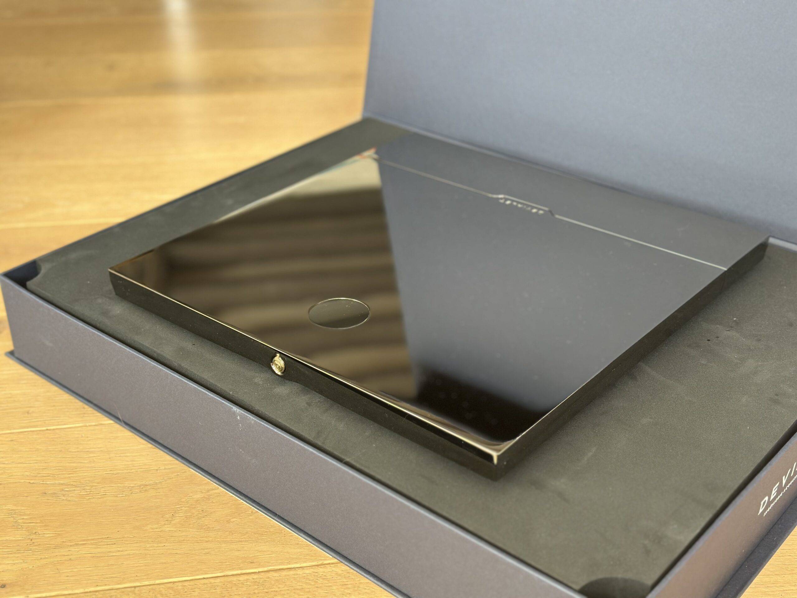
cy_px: 299
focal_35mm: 48
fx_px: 1105
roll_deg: -0.6
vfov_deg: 30.3
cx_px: 398
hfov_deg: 39.7
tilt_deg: -30.0
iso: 160
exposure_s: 1/60
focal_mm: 6.86
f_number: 1.78
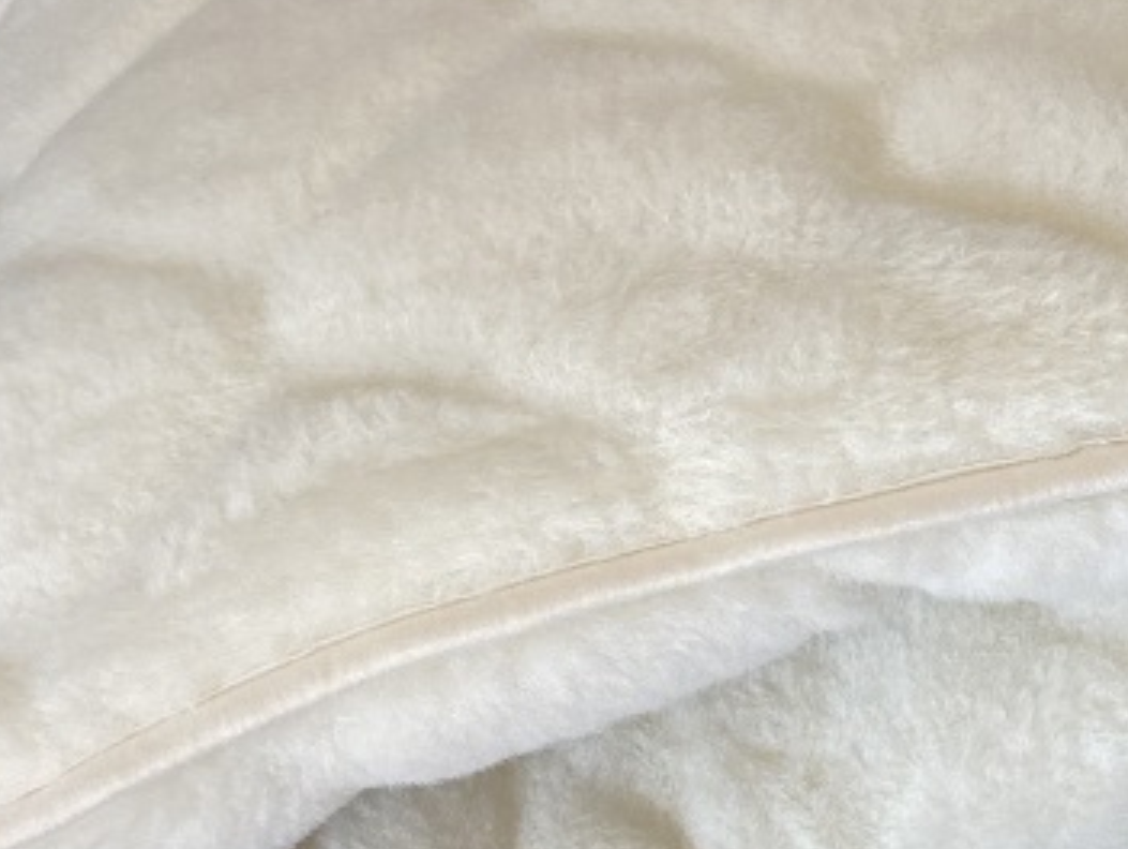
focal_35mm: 74
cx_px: 1253
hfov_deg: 24.5
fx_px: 2414
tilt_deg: -42.5
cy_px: 232
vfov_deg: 19.8
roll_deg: +7.2
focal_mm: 4.25
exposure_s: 1/121
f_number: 1.8
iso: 50
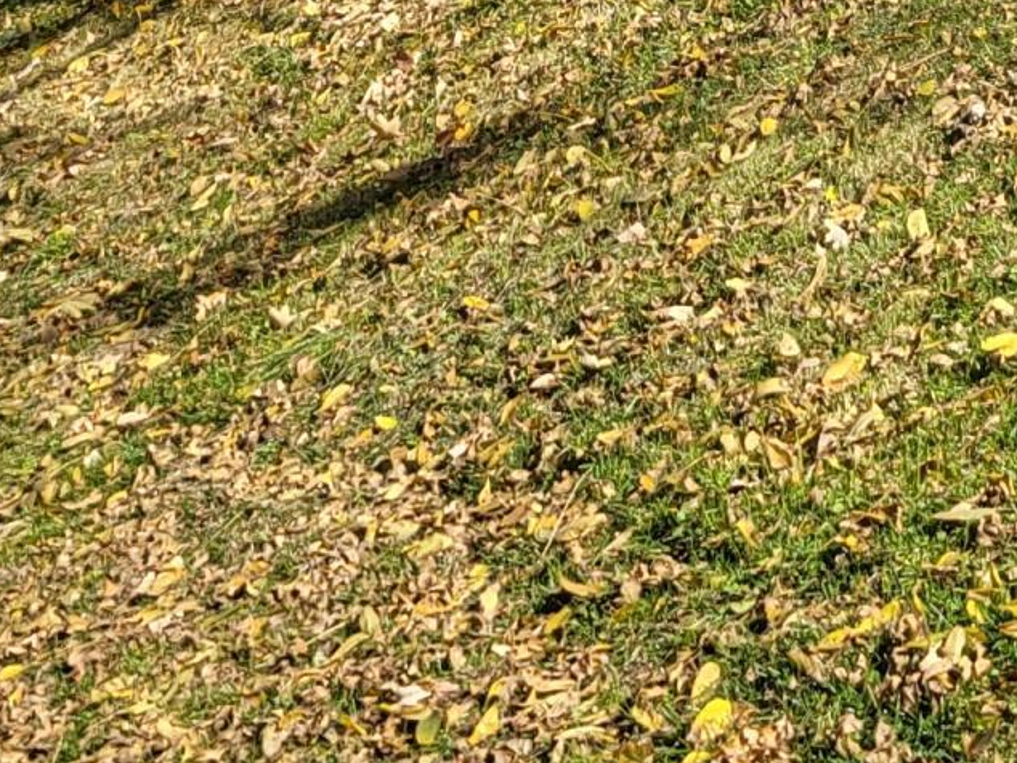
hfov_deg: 16.0
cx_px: 715
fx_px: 3615
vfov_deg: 11.6
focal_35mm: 123
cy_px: -305
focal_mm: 5.4
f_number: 1.8
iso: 40
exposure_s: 1/1262
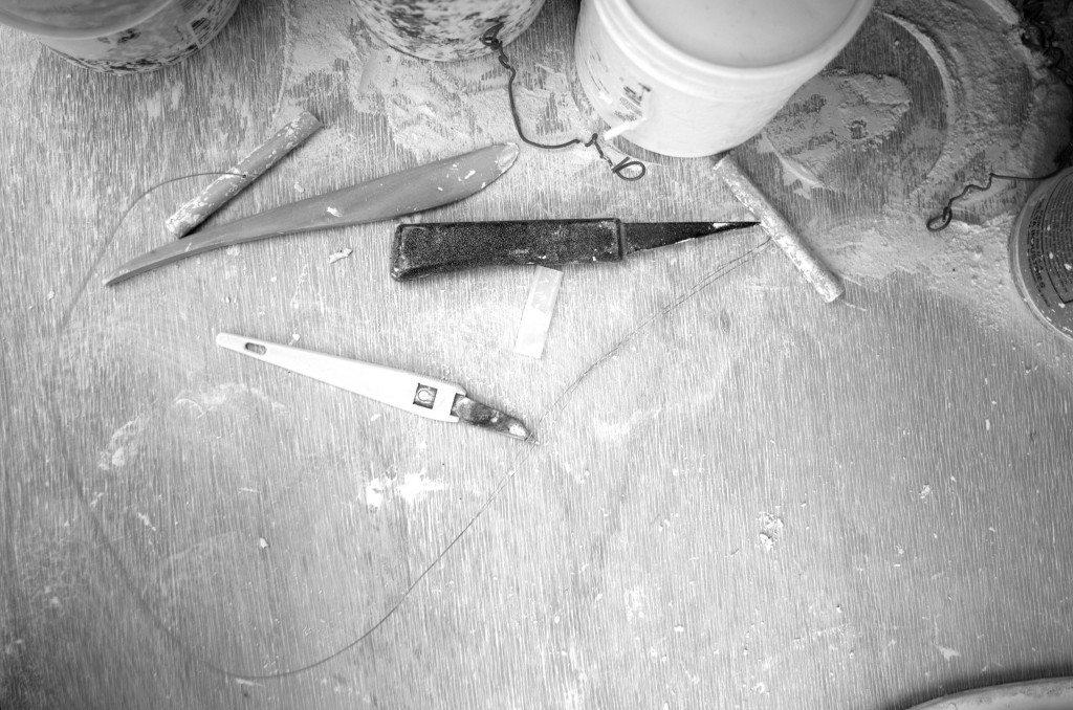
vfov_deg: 36.7
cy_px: 355
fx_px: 1071
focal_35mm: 36
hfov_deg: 53.2
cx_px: 536
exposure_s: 1/30
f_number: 2.8
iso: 200
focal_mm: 24
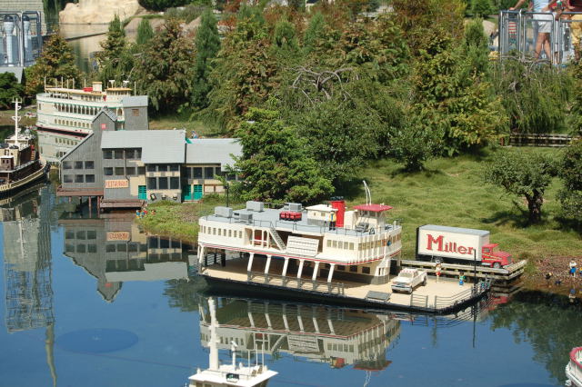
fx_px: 1333
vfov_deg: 16.5
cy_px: 194
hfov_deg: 24.6
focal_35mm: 82
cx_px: 291
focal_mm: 55
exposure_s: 1/200
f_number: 7.1
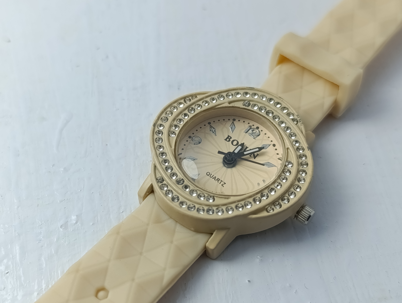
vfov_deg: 33.0
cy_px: 152
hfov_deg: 42.9
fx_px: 512
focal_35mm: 44
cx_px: 201
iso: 50
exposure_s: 1/289
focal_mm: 6.14
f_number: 1.6
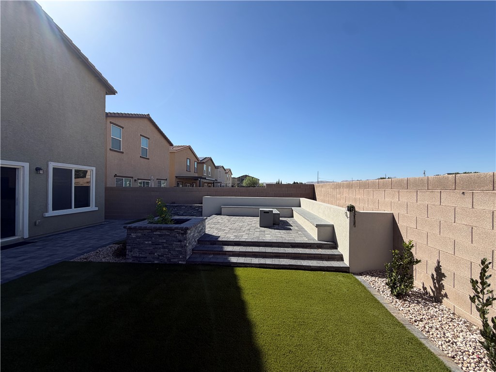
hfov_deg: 102.1
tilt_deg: +0.4
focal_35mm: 14
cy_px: 186
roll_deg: -1.8
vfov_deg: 85.7
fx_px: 201
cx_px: 248
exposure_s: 1/820
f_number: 2.2
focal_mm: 2.22
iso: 20
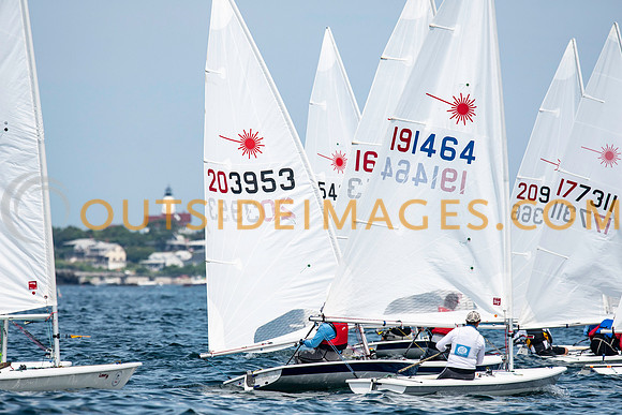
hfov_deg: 4.6
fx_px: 7776
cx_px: 311
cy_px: 208
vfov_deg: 3.1
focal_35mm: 450
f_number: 5
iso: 200
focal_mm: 300
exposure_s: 1/2000
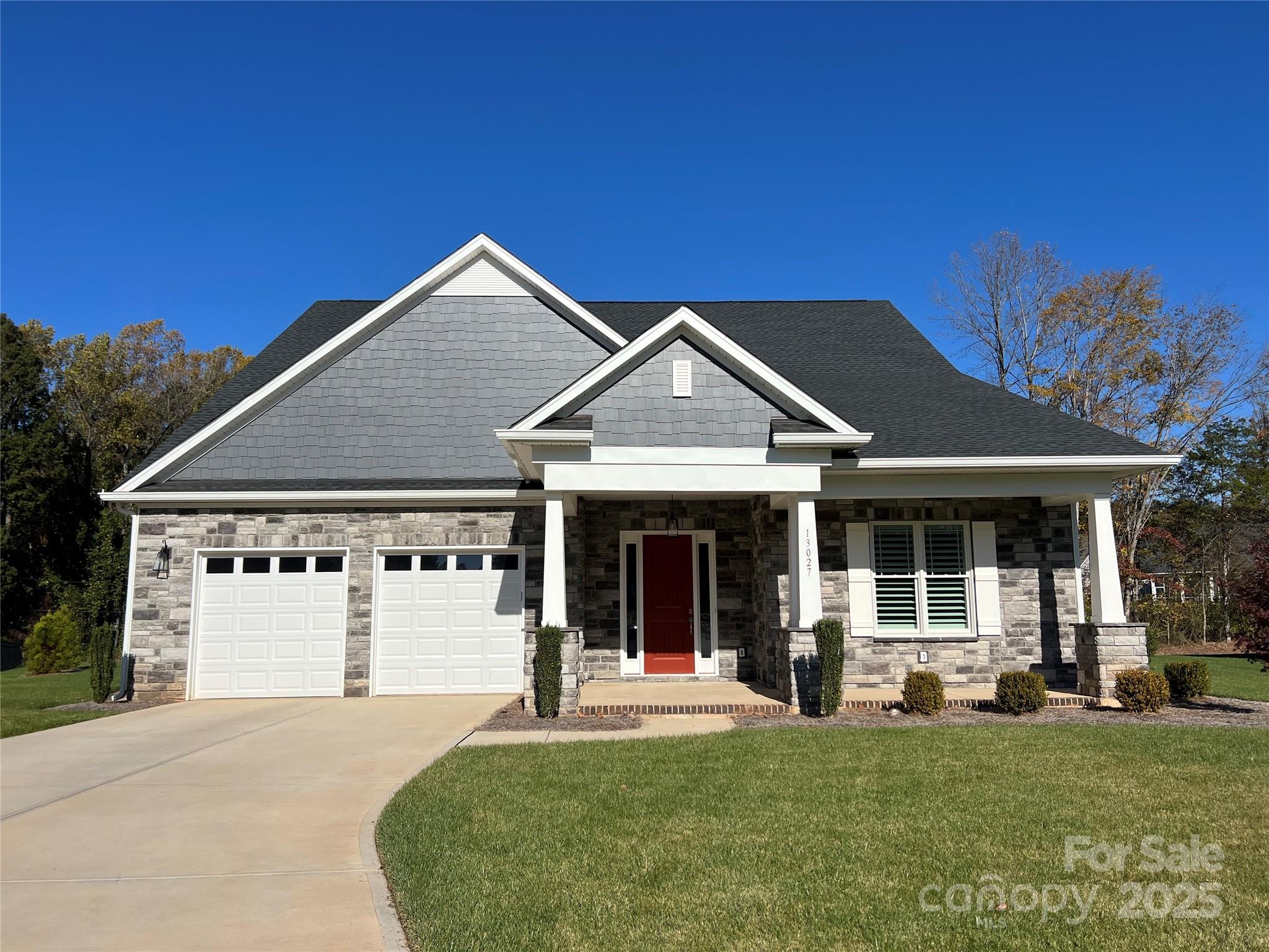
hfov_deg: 67.3
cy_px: 476
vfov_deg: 53.1
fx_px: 953
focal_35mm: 26
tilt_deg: +7.3
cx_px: 634
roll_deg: +0.0
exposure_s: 1/8000
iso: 50
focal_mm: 5.7
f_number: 1.5
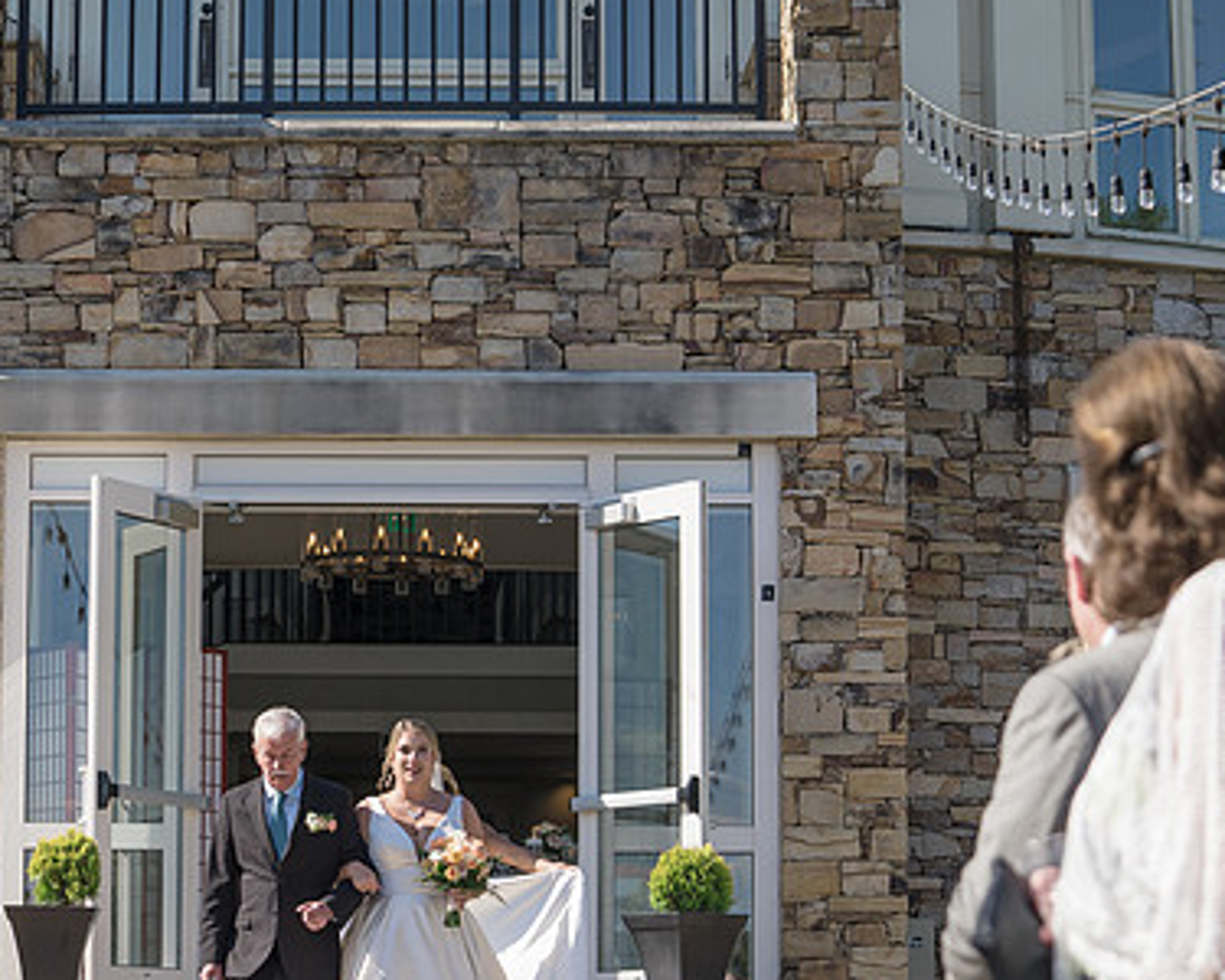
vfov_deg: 14.4
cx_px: 379
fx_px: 3879
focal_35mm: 107
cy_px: 616
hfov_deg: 17.9
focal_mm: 70
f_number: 4
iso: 100
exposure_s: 1/800
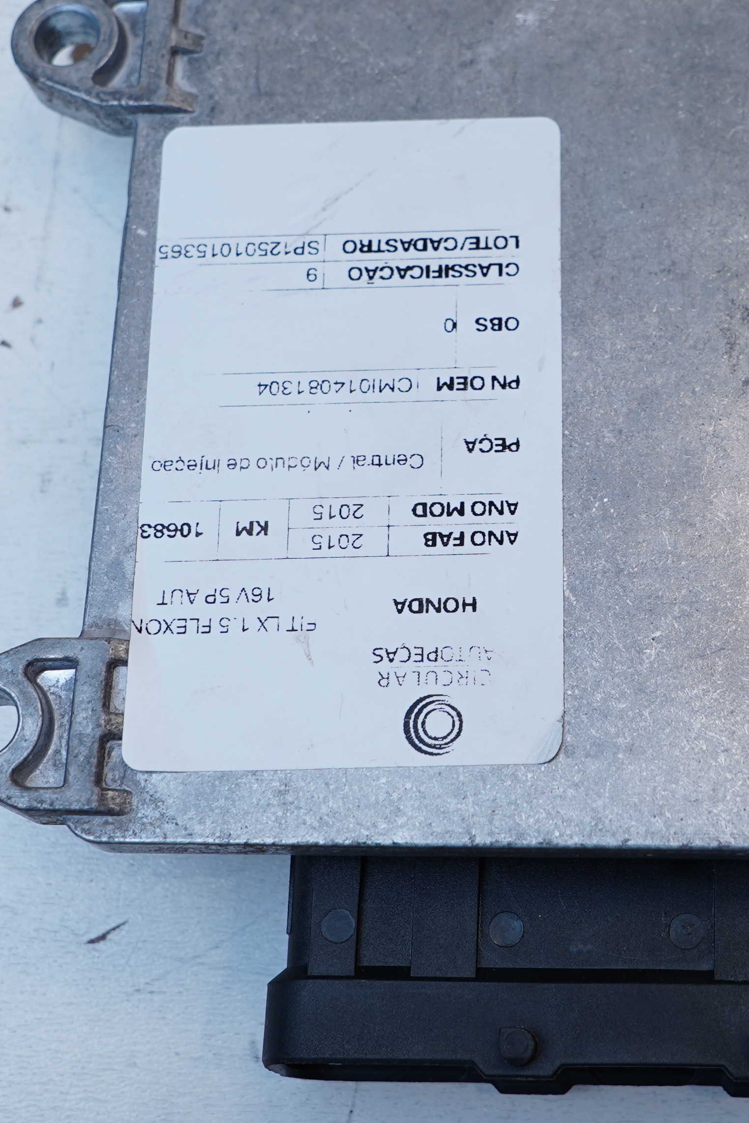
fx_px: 2154
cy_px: 500
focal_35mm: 69
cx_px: 622
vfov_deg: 29.2
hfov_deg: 19.5
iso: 100
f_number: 5.6
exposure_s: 1/60
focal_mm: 27
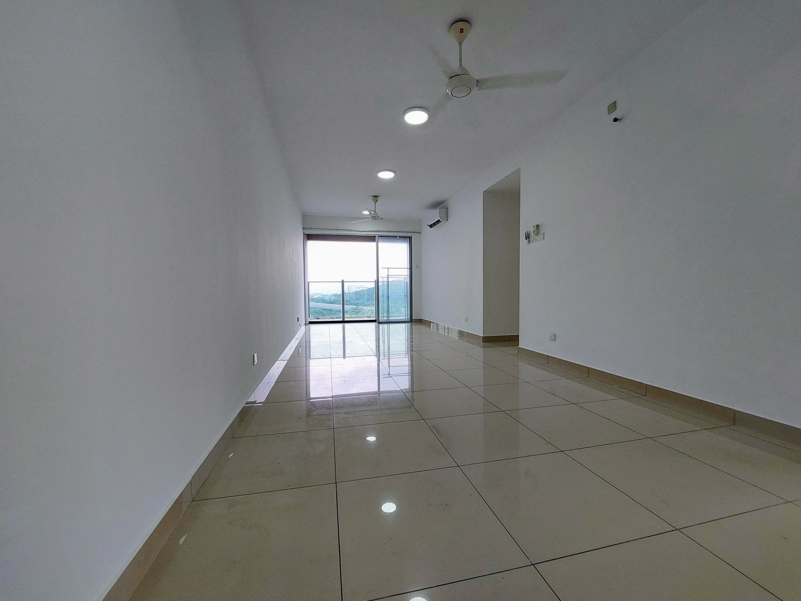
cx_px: 400
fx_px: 301
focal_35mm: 13
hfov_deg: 106.2
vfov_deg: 89.9
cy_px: 300
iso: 100
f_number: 2.2
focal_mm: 1.74
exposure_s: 1/100
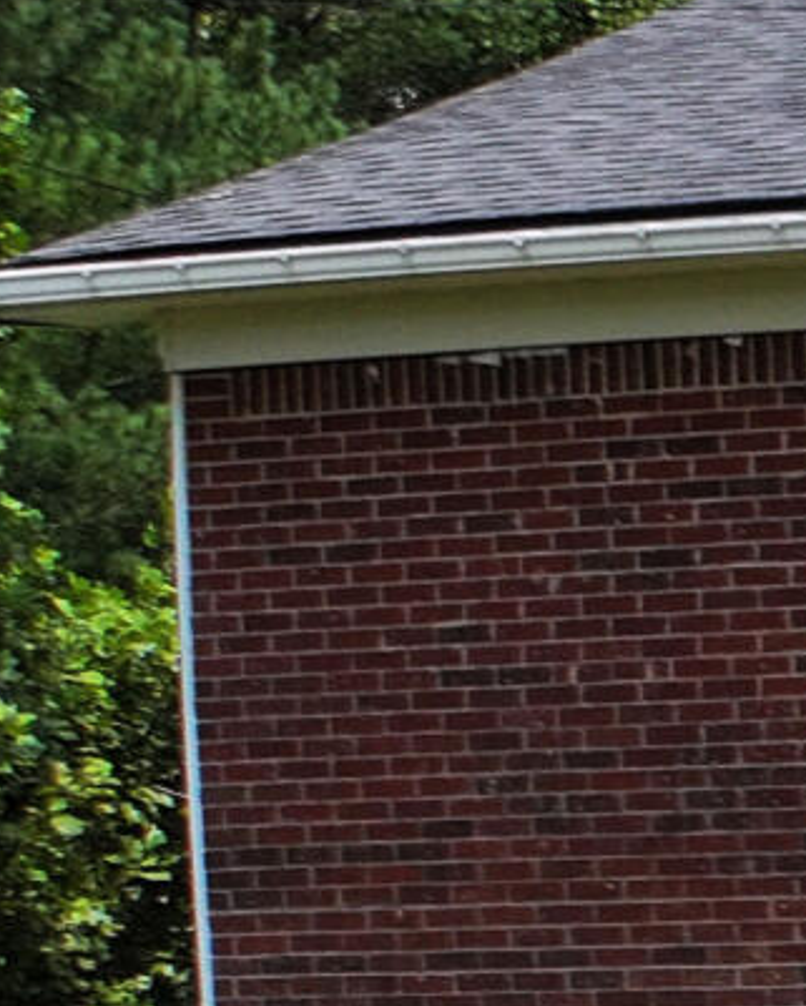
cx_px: 3606
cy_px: 1542
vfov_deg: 10.6
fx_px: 5216
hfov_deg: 6.4
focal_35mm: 175
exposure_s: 1/2000
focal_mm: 12.29
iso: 150
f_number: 2.8
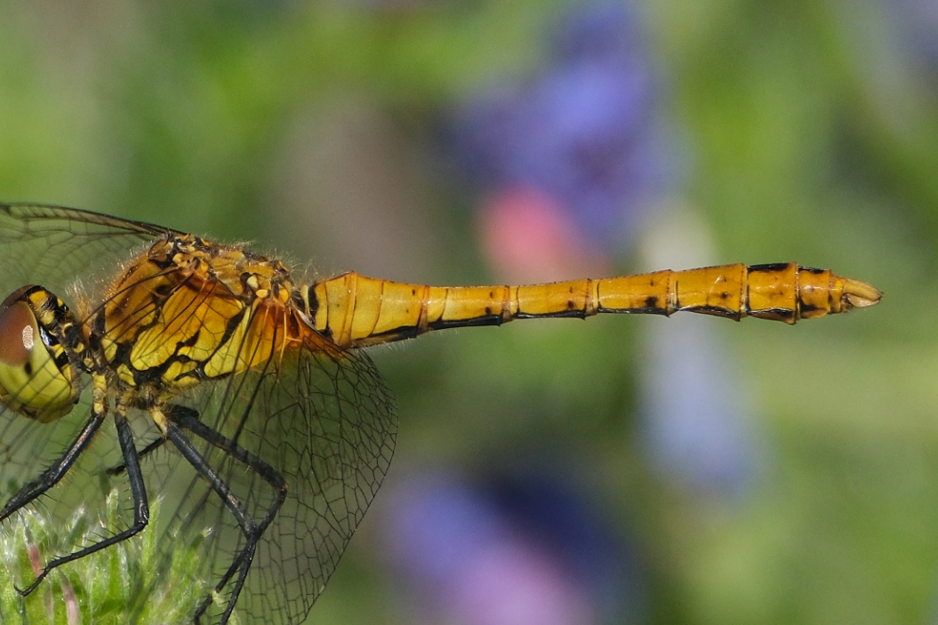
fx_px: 49989
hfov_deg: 1.1
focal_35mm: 1919
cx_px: 294
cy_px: 570
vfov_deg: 0.7
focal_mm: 600
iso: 1000
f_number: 8
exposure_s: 1/1000
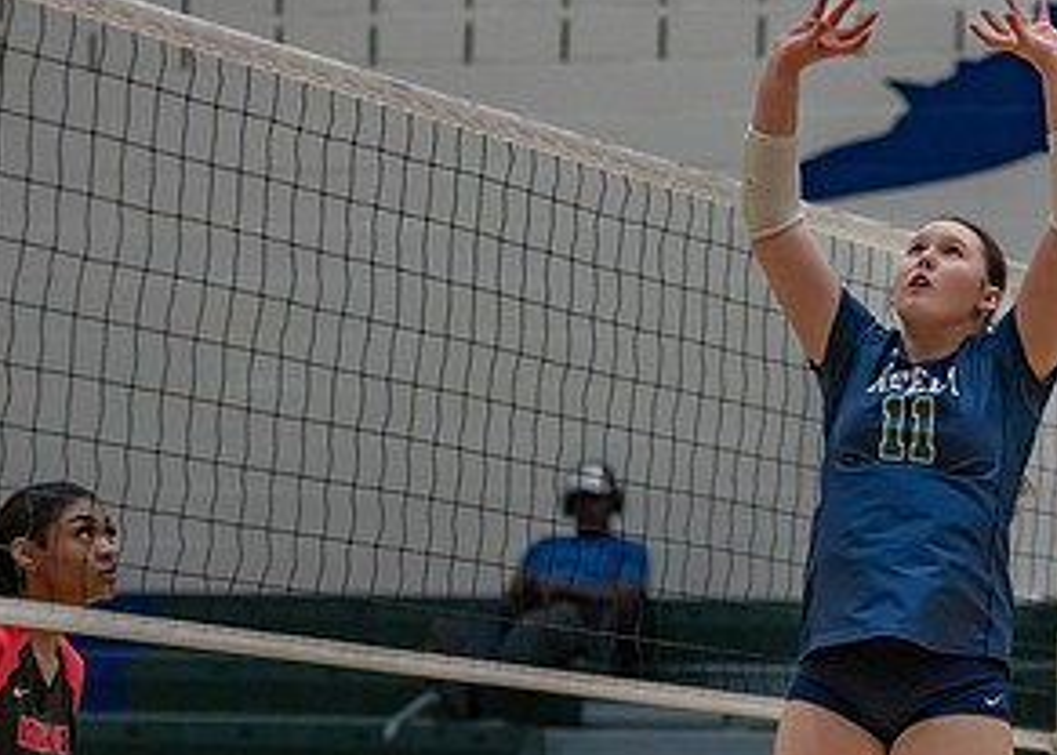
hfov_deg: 8.0
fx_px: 7537
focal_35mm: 251
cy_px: 552
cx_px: 952
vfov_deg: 5.7
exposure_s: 1/1000
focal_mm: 117
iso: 2500
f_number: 2.8
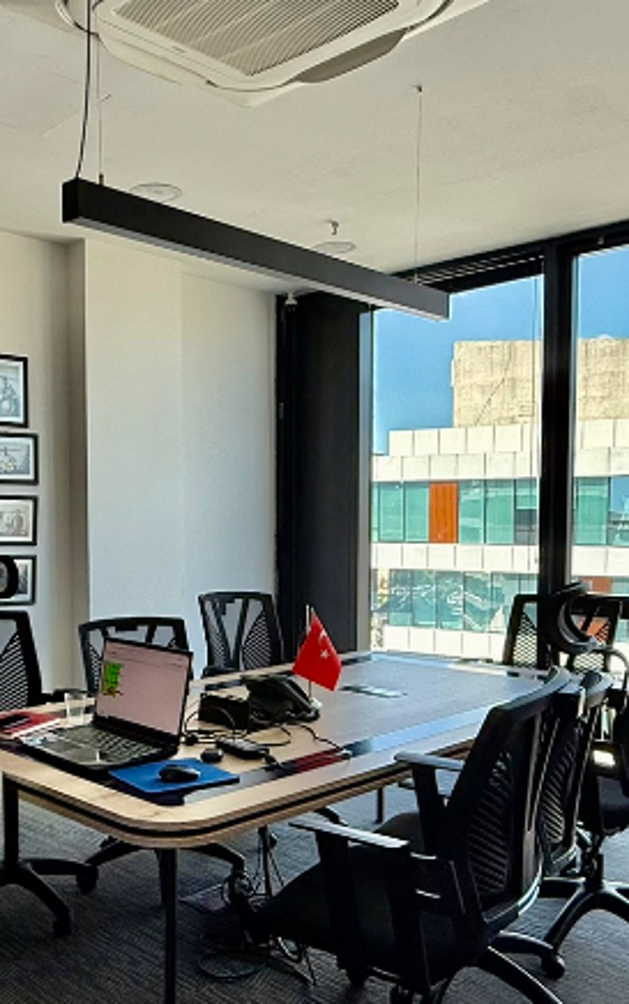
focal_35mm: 34
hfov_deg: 36.7
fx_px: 931
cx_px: 182
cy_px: 571
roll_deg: +0.3
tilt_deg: -3.2
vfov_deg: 56.5
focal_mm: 2.22
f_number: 2.2
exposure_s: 1/208
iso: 64
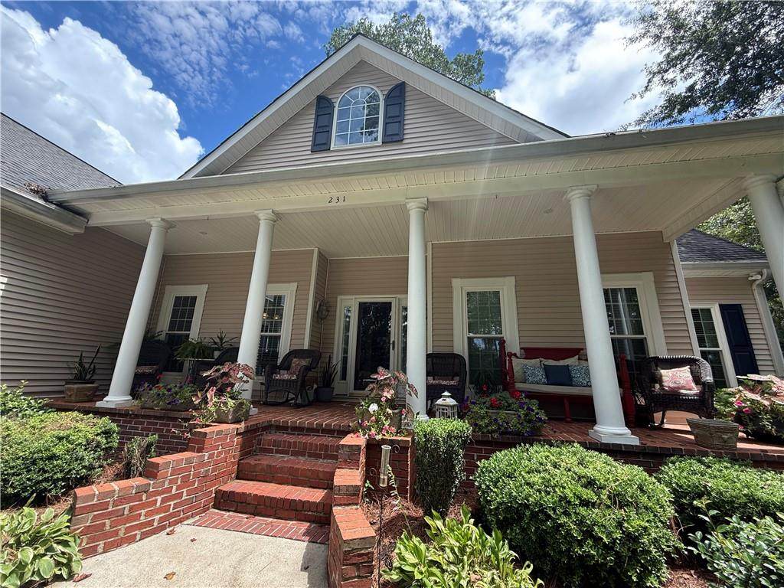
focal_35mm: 14
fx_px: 317
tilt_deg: +15.7
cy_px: 294
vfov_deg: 85.7
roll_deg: -2.1
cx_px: 392
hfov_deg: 102.1
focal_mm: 2.22
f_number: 2.2
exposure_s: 1/427
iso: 50
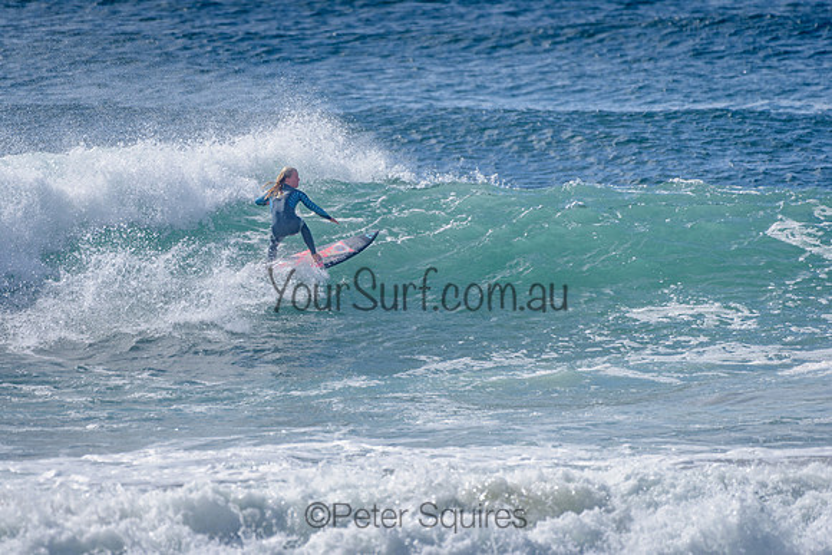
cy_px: 219
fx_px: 14151
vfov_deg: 2.2
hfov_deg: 3.4
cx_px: 323
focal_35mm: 612
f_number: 5.6
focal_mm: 500
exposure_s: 1/2000
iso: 90
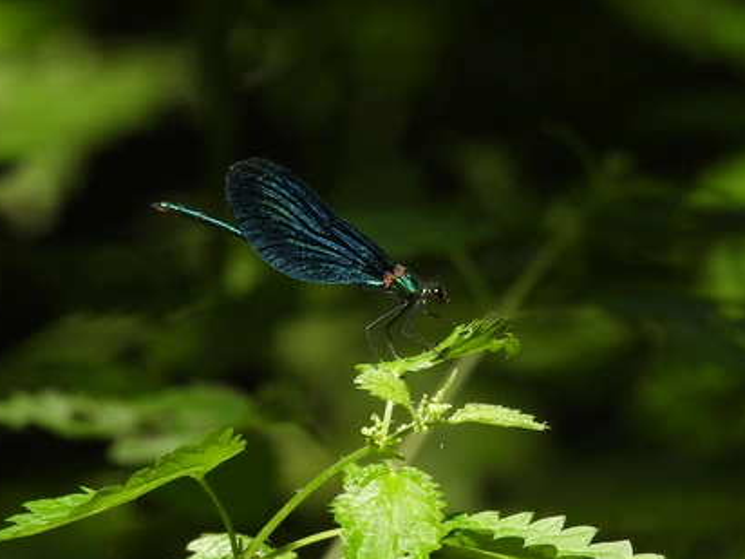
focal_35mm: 1319
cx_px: 320
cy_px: 304
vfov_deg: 1.1
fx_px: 28387
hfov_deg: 1.5
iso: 100
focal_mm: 152
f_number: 5.6
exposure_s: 1/200
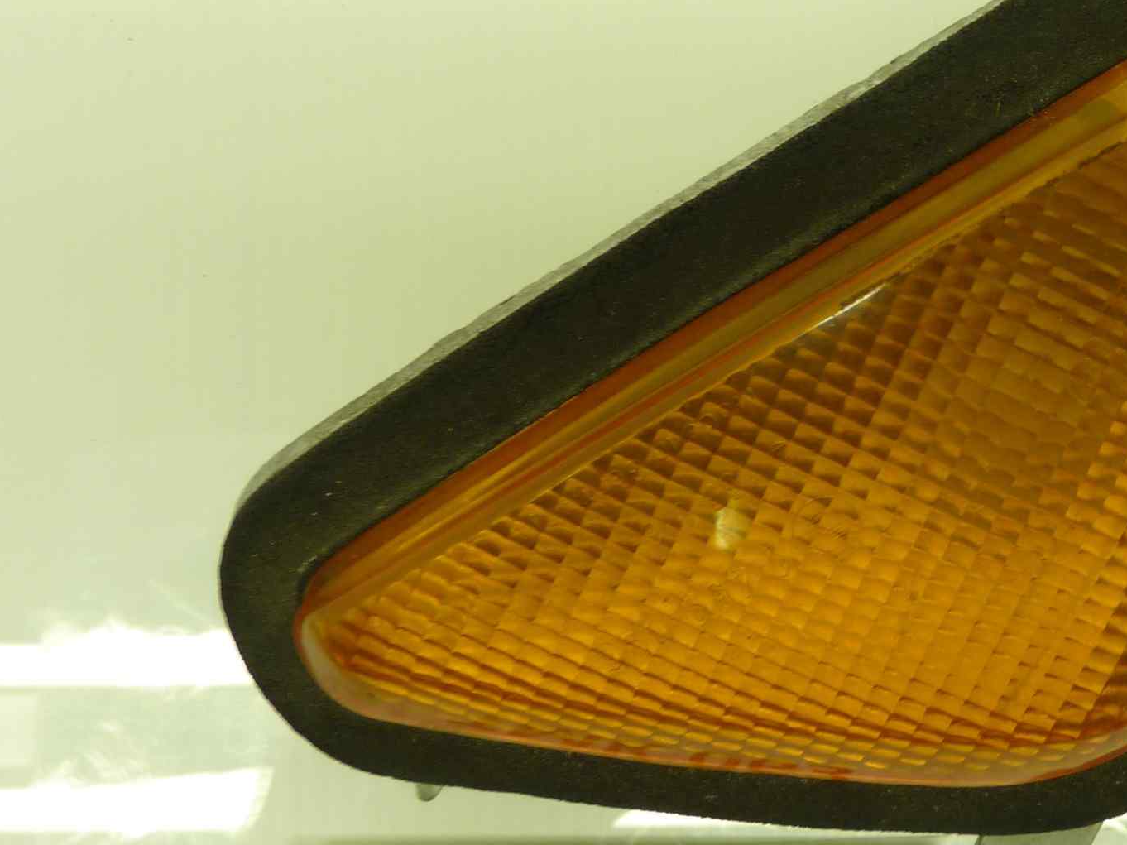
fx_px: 1530
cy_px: 382
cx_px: 858
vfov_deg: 30.9
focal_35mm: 47
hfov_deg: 39.3
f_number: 3.3
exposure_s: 1/25
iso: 80
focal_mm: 4.1
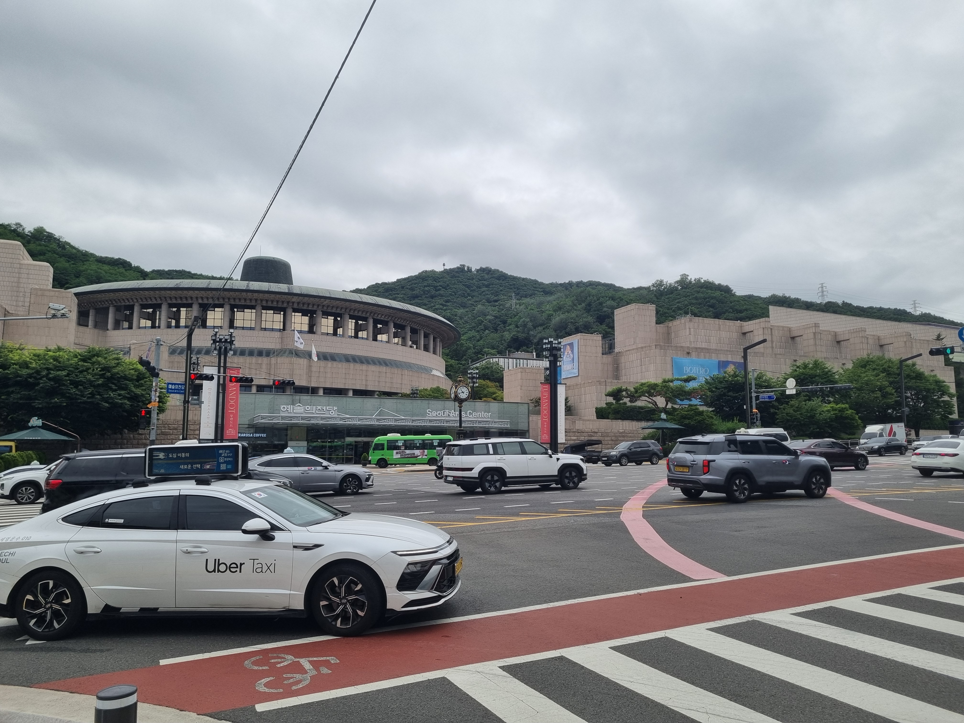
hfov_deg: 67.3
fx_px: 724
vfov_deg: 53.1
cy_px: 362
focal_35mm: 26
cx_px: 482
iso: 50
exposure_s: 1/2536
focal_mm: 5.4
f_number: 1.8
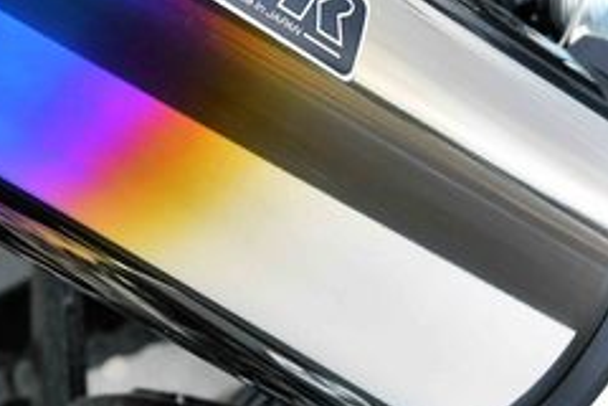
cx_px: 327
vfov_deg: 5.9
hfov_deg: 8.8
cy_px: 128
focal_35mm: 233
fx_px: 3935
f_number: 9
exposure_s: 1/500
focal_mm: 70
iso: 3200
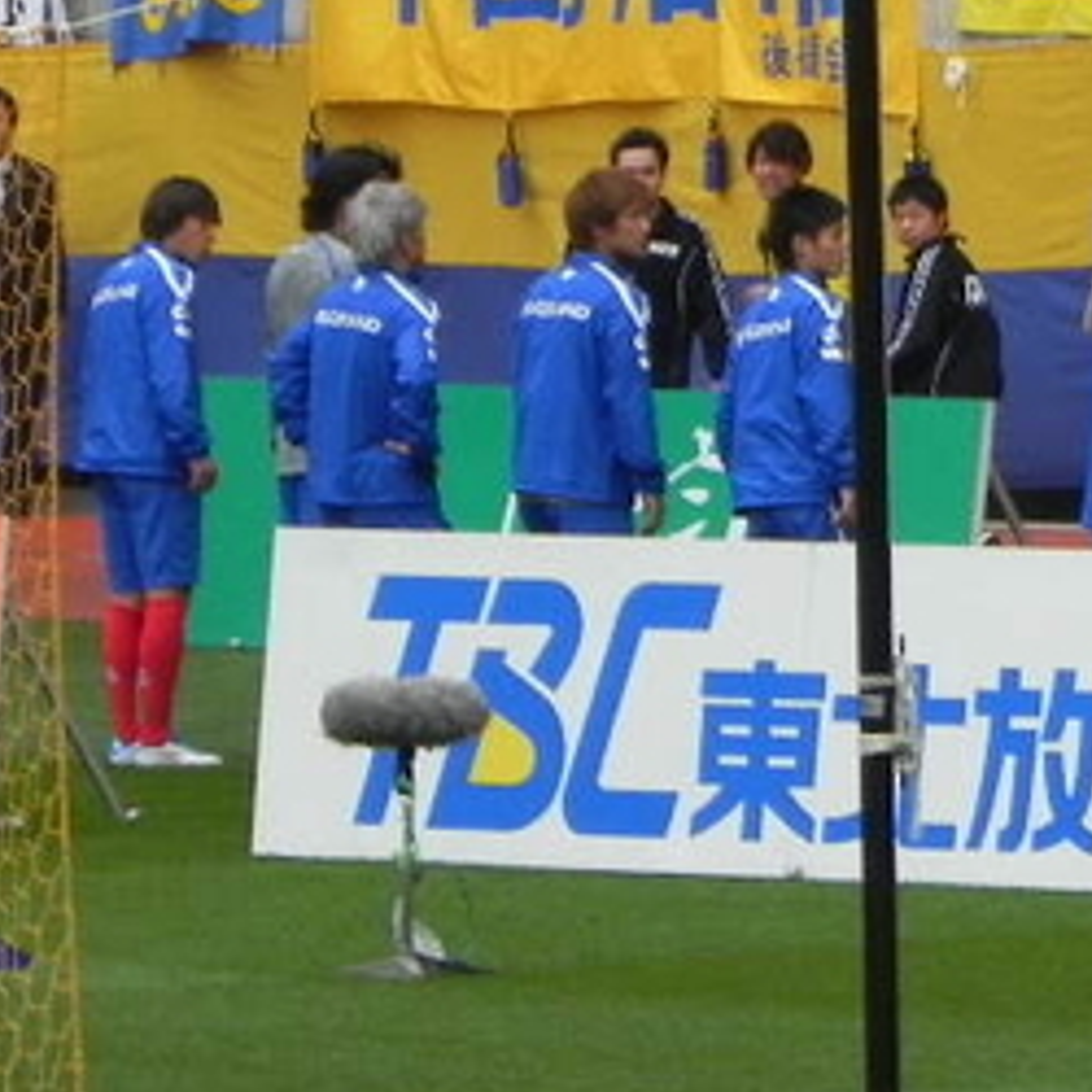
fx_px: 21414
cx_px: 1669
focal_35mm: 600
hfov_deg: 2.9
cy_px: 92
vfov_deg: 2.9
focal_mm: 37.7
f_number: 5
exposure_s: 1/184
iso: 160
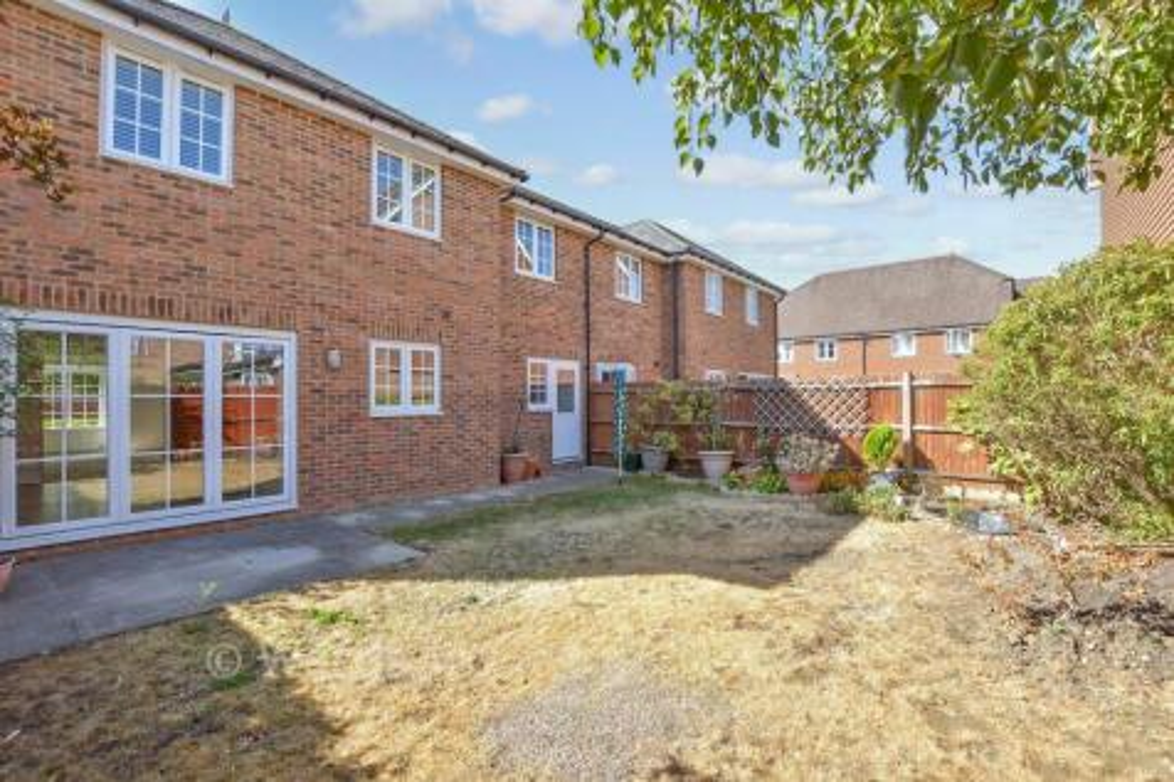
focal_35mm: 15
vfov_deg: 77.3
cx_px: 587
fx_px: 489
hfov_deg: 100.4
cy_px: 391
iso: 320
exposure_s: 1/250
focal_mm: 10
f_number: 8
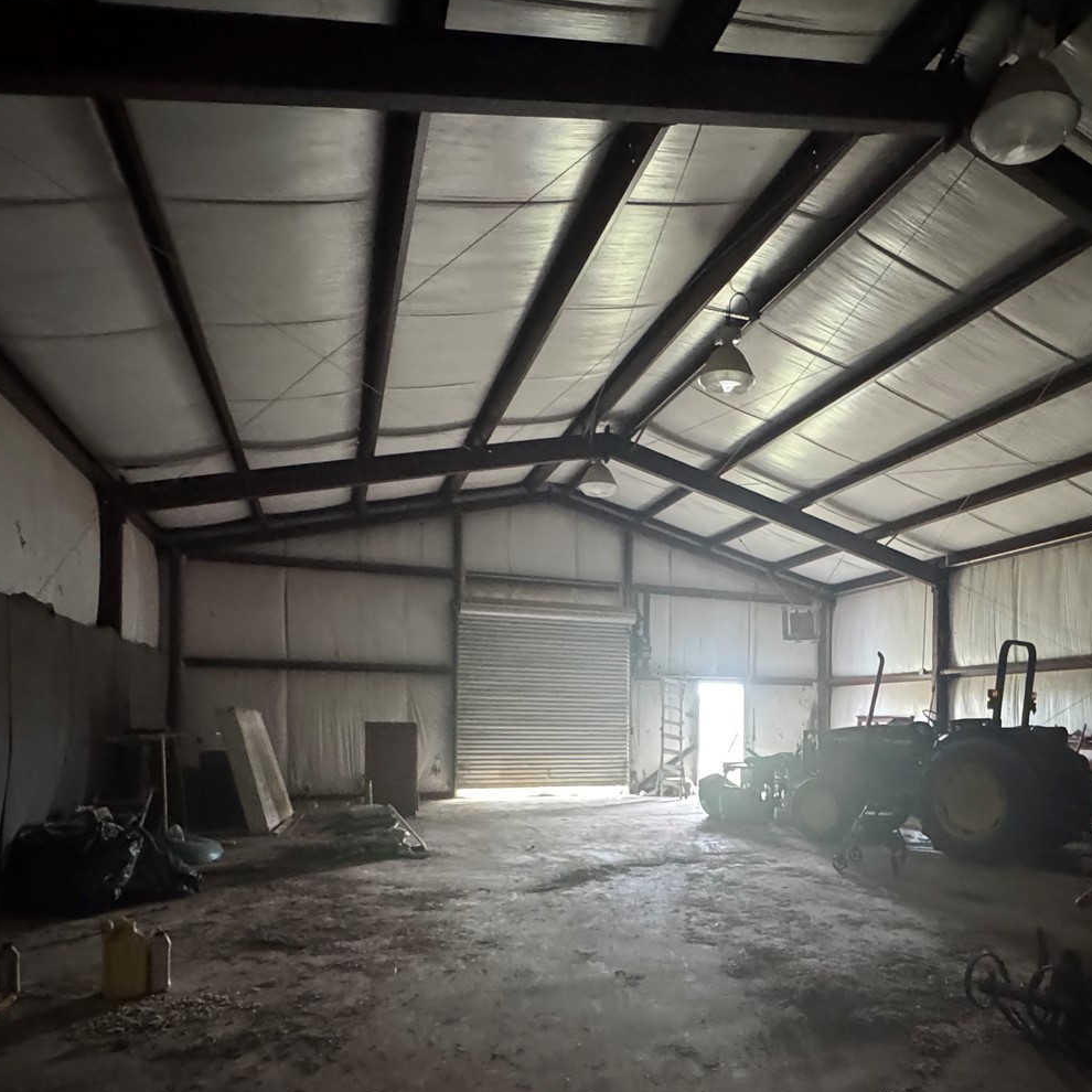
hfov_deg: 64.0
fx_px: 857
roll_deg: -1.0
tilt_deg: -1.1
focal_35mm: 24
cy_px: 726
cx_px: 693
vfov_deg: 63.4
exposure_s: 1/45
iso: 1250
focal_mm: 2.22
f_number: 2.2
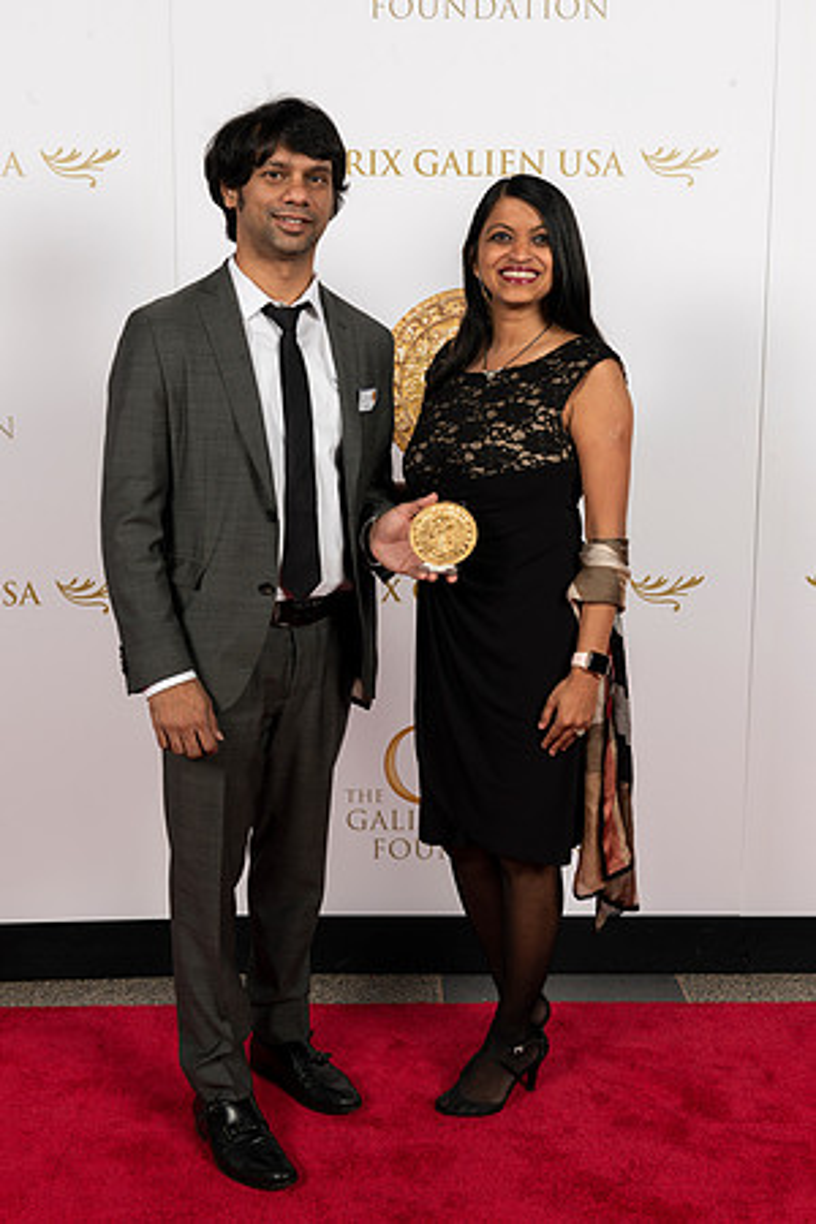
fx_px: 1428
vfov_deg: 46.4
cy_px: 612
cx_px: 408
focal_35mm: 42
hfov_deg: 31.9
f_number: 11
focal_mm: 42
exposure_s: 1/125
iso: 64
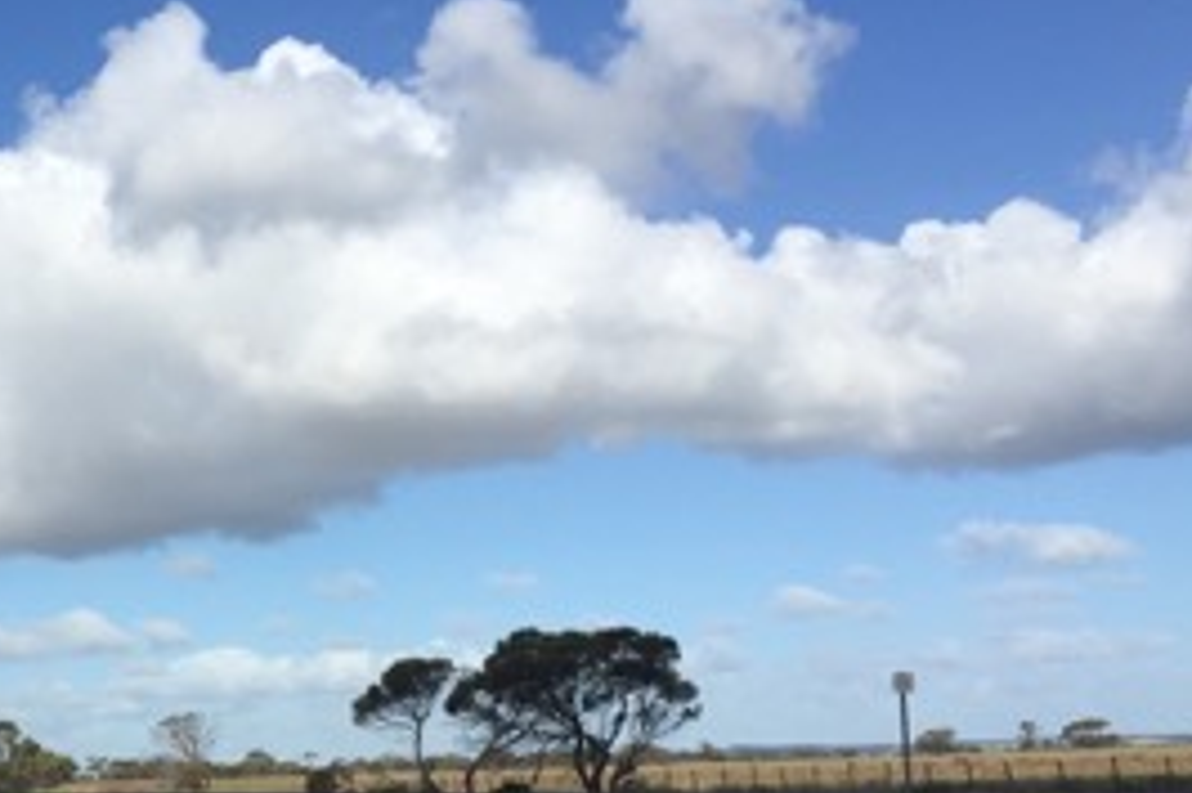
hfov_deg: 32.1
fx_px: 1952
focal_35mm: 59
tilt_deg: +2.9
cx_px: 90
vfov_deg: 22.5
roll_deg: +0.8
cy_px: 685
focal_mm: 4.15
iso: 32
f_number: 2.2
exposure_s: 1/2326
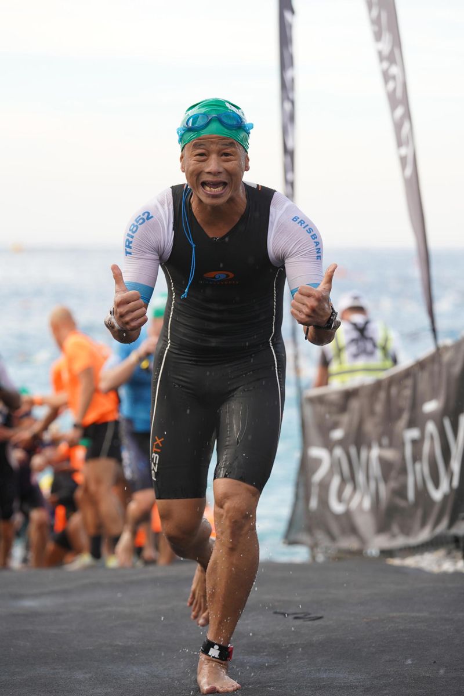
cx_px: 232
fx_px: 2494
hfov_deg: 10.6
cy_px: 348
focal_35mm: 129
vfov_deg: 15.9
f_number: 4.5
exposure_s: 1/500
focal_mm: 129
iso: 500
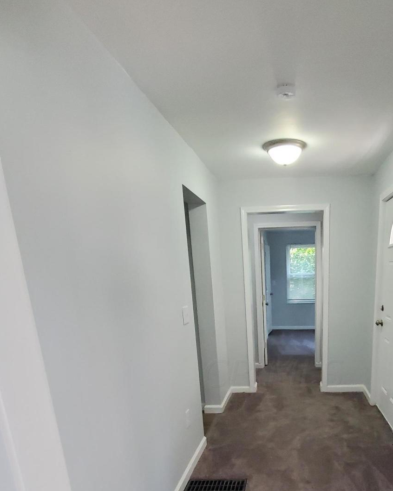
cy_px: 373
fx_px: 349
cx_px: 273
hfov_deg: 57.0
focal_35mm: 24
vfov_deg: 65.6
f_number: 2.2
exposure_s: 1/59
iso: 320
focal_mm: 1.8
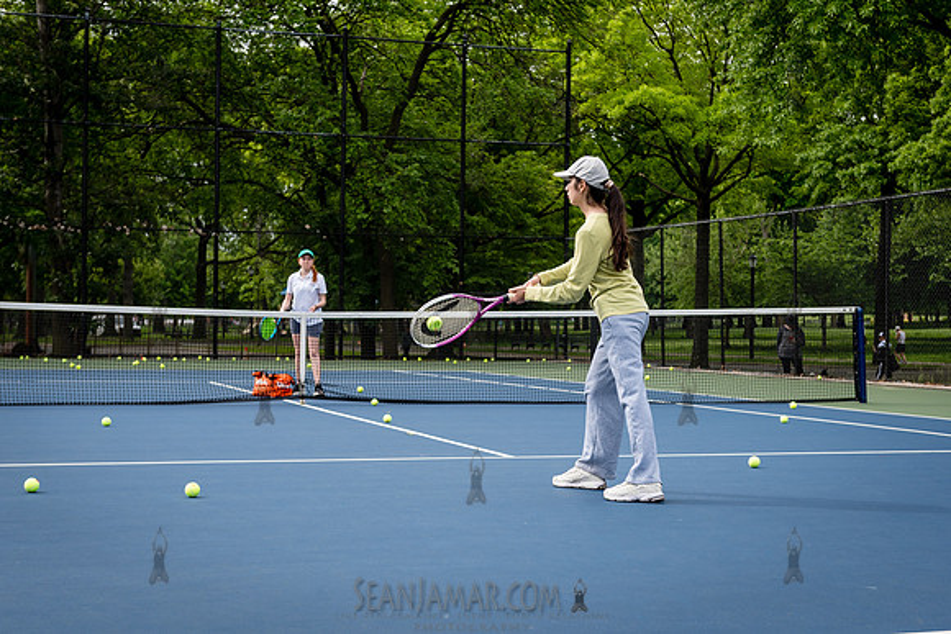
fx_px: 1559
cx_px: 489
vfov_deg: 23.0
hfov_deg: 33.9
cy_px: 317
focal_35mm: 59
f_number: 4
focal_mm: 52
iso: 200
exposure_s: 1/800
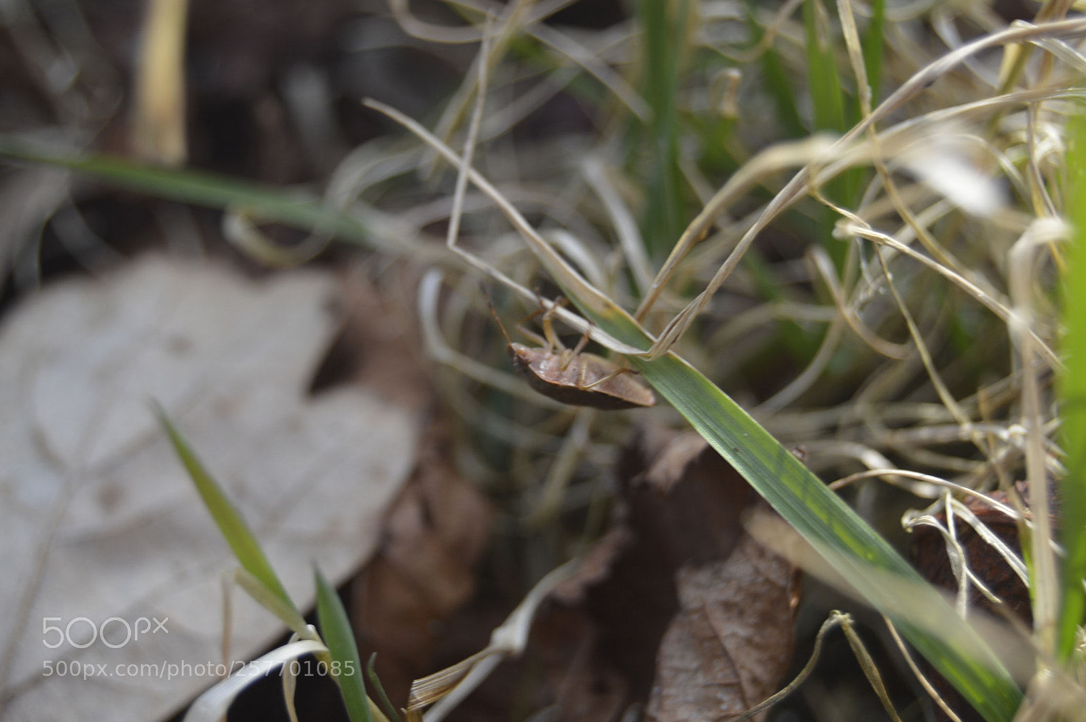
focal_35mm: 82
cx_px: 543
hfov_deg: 24.6
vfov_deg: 16.5
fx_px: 2487
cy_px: 361
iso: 125
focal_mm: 55
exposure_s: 1/125
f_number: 5.6
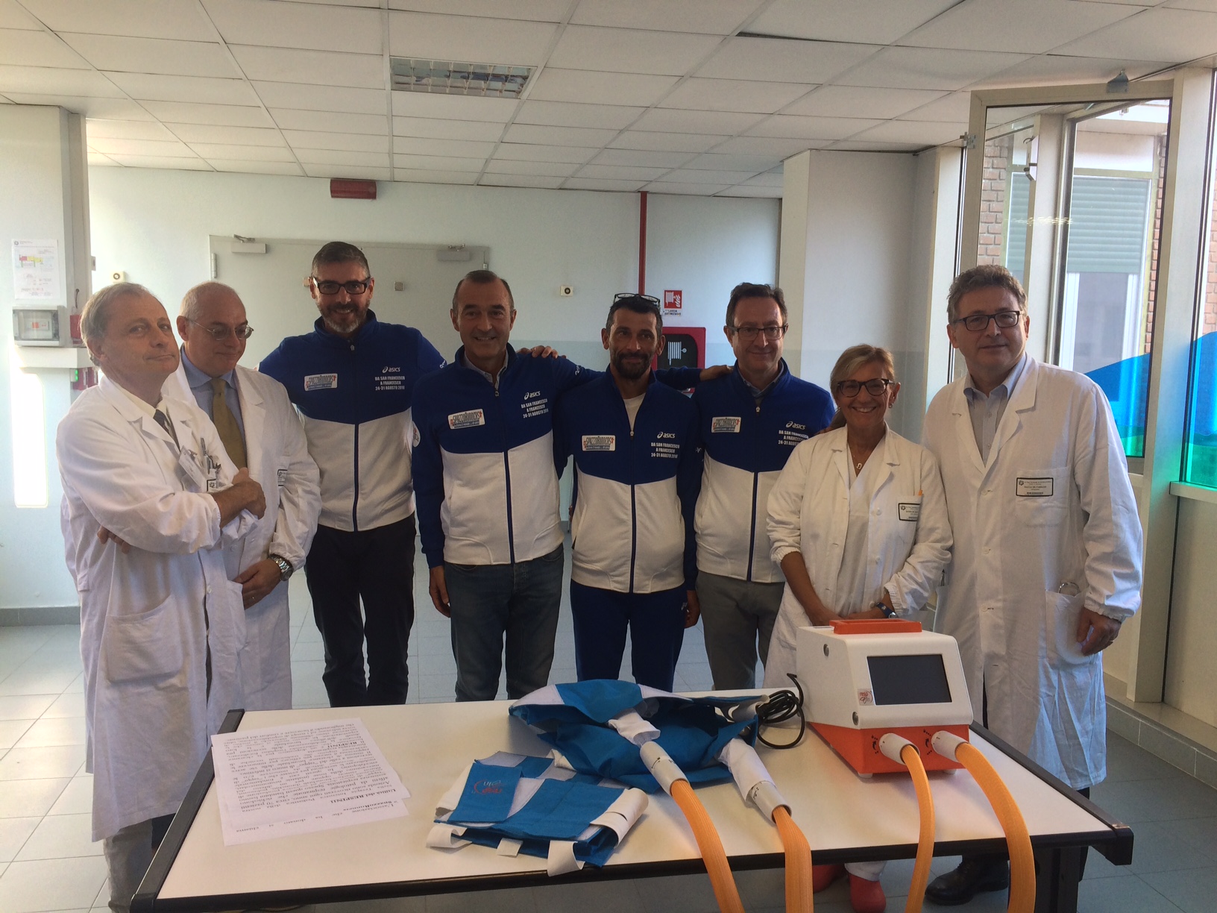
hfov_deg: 61.7
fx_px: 1020
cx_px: 608
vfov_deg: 48.2
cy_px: 456
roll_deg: -1.1
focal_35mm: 29
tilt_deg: -8.9
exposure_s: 1/100
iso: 64
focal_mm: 4.15
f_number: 2.2
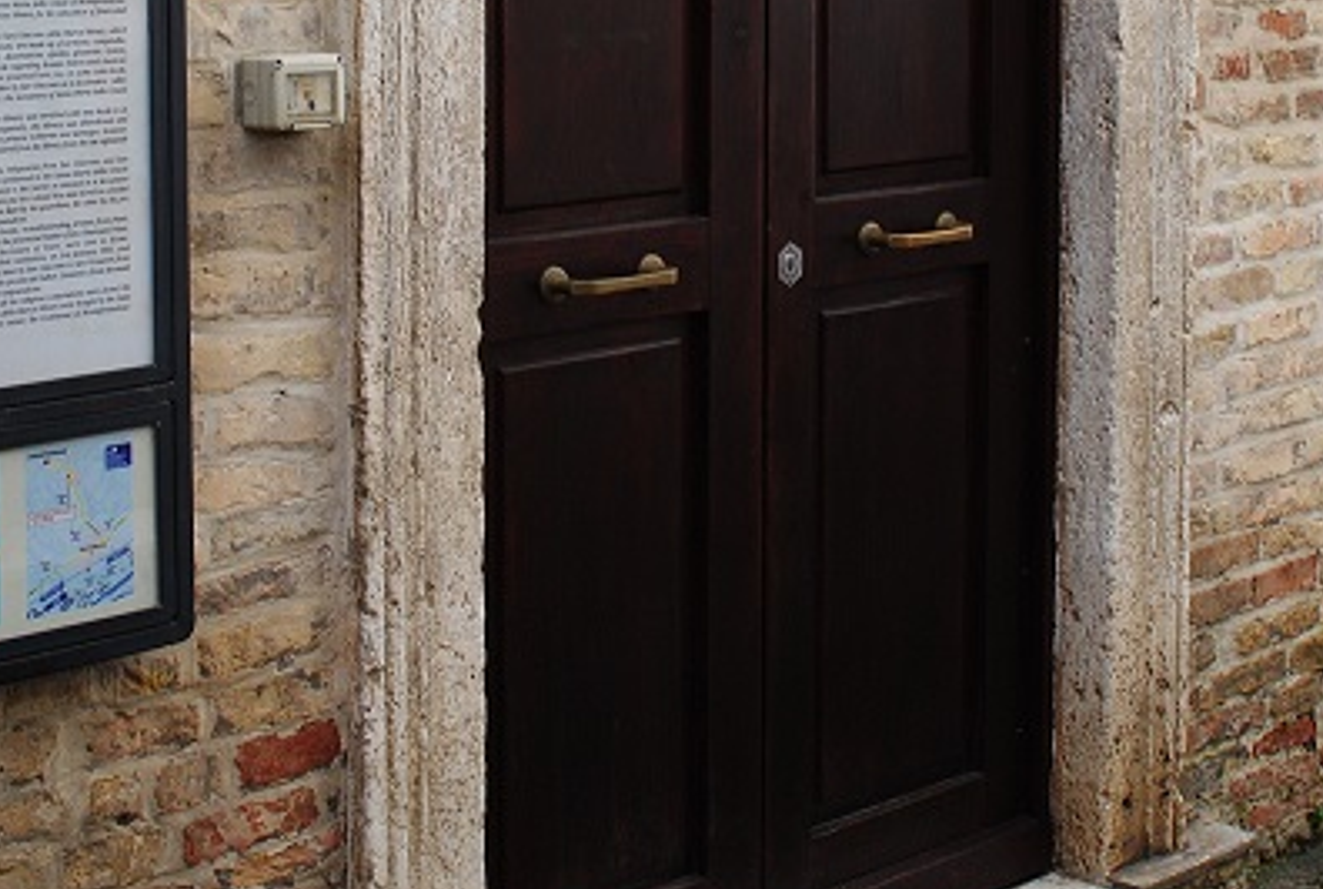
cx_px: 703
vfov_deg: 17.1
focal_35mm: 79
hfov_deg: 25.6
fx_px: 2910
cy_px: 64
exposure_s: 1/80
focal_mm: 22
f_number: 8
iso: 200
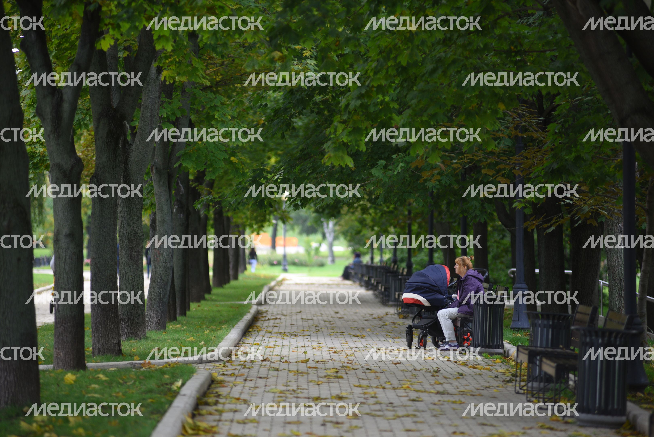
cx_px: 327
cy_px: 218
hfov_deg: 10.3
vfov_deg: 6.9
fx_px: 3634
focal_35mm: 200
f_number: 3.2
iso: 400
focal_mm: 200
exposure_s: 1/200
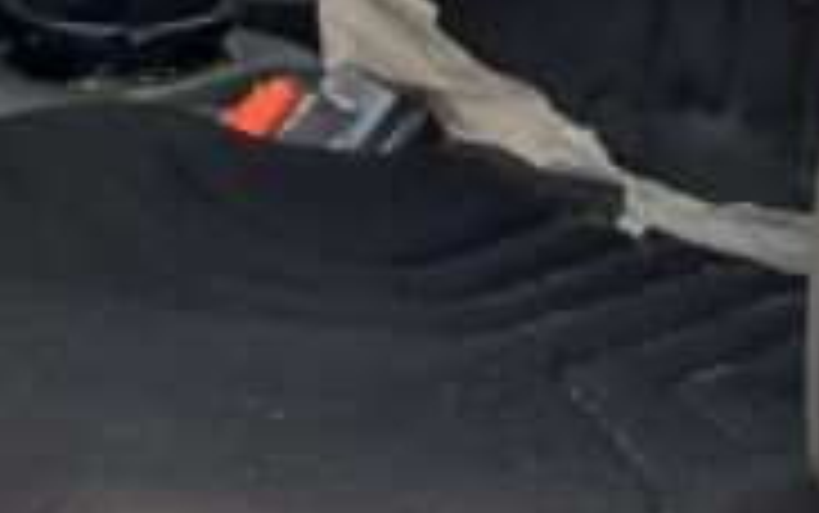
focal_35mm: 173
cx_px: 860
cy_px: -374
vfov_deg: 7.4
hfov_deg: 11.9
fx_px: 3864
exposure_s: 1/122
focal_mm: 3
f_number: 1.8
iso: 20
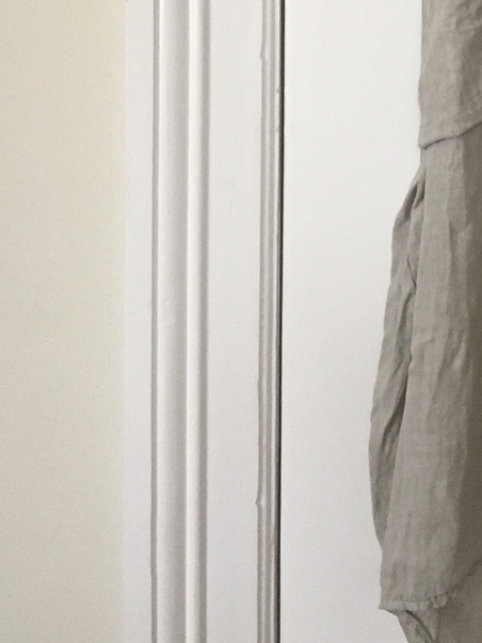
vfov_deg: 23.3
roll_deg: +0.1
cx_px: 638
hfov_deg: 17.8
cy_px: -122
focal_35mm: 77
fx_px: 1430
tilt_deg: -3.5
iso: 200
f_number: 2.2
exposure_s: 1/33
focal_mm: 4.15
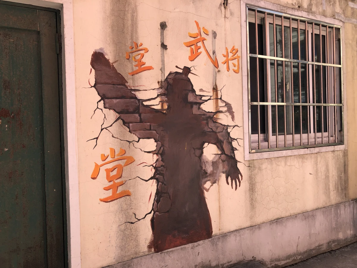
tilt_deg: -0.3
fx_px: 289
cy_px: 134
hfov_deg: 63.4
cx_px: 178
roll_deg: +1.8
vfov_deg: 49.7
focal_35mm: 28
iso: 20
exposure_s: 1/631
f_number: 1.8
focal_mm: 4
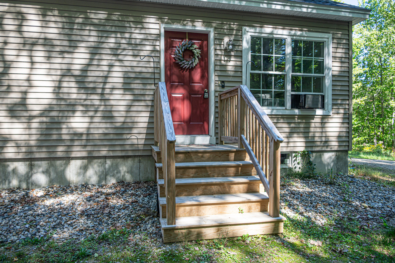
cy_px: 132
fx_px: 283
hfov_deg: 69.8
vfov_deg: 49.8
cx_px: 198
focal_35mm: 26
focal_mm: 24
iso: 200
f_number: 5.6
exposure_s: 1/200
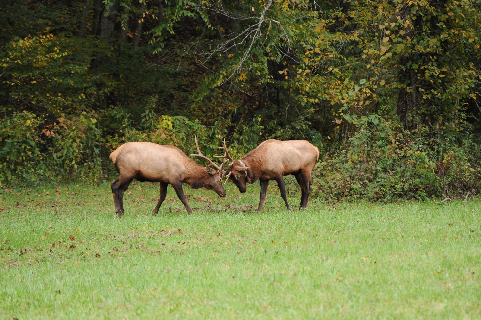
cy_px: 160
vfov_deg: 4.9
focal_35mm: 280
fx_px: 3739
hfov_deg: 7.4
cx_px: 240
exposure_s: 1/160
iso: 2000
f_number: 6.3
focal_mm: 280
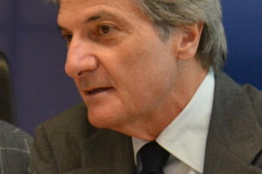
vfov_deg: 4.8
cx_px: -4
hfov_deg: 7.1
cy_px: 106
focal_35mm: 288
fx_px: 2092
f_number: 5.3
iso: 1600
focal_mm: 56
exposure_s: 1/60
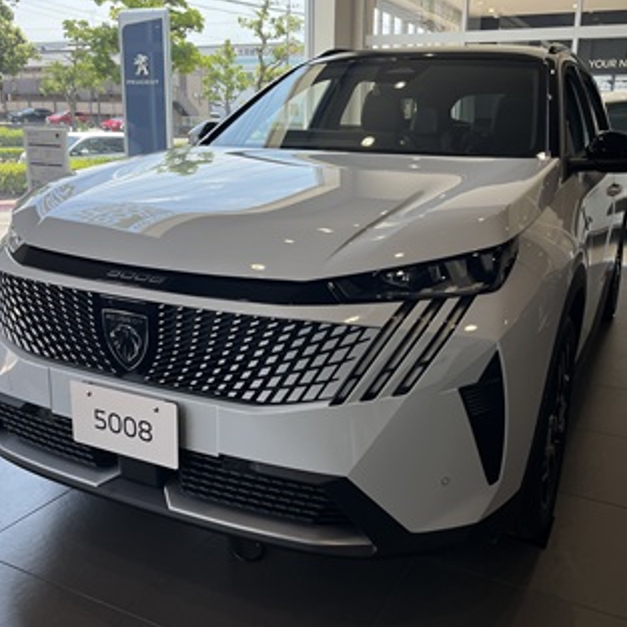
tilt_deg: -14.7
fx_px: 676
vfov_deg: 49.7
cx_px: 339
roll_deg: -1.0
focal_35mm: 33
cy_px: 293
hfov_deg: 49.7
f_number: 1.6
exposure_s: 1/737
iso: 50
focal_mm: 5.1
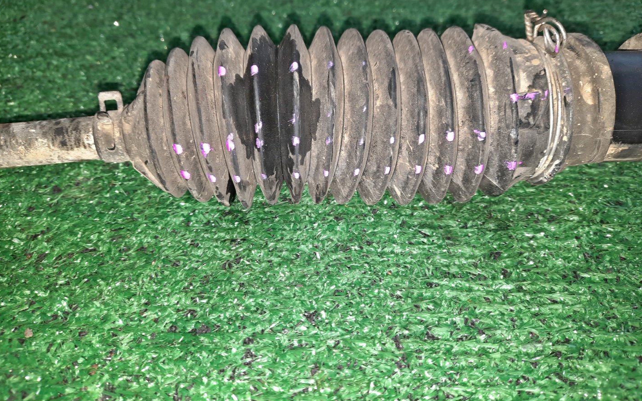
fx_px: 472
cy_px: 173
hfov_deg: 68.4
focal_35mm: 27
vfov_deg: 45.9
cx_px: 317
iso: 441
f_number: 2
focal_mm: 4.6
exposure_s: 1/25
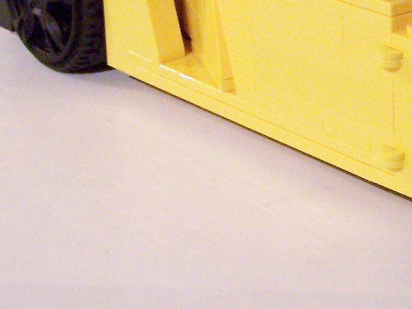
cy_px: -27
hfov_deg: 11.6
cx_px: 475
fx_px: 1988
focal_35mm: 167
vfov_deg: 8.8
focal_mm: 9.3
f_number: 3.1
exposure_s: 1/8
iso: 400
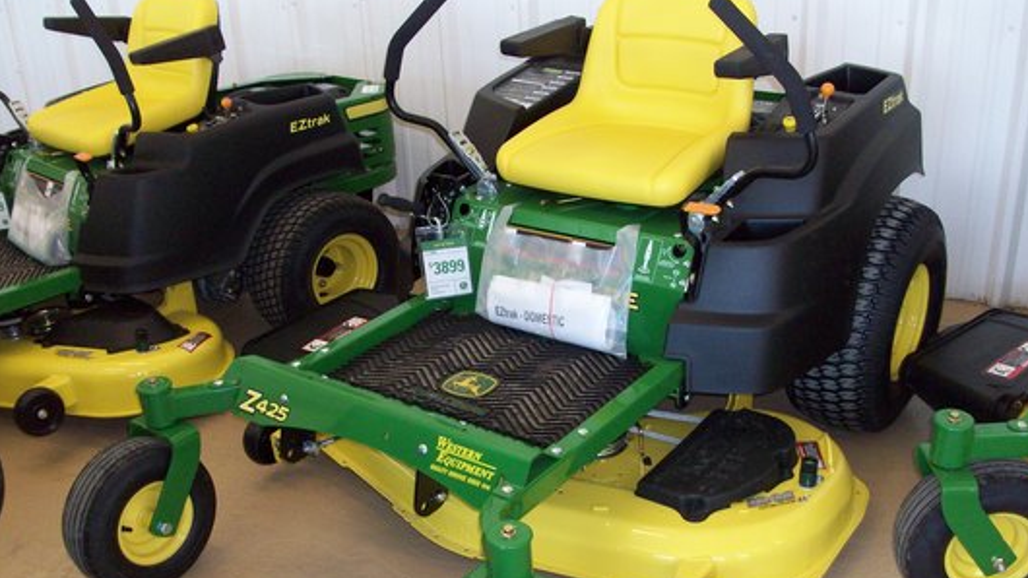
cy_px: 347
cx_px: 524
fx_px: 1036
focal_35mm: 38
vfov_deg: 31.1
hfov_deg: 52.8
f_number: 2.8
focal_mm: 5.7
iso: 160
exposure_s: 1/60
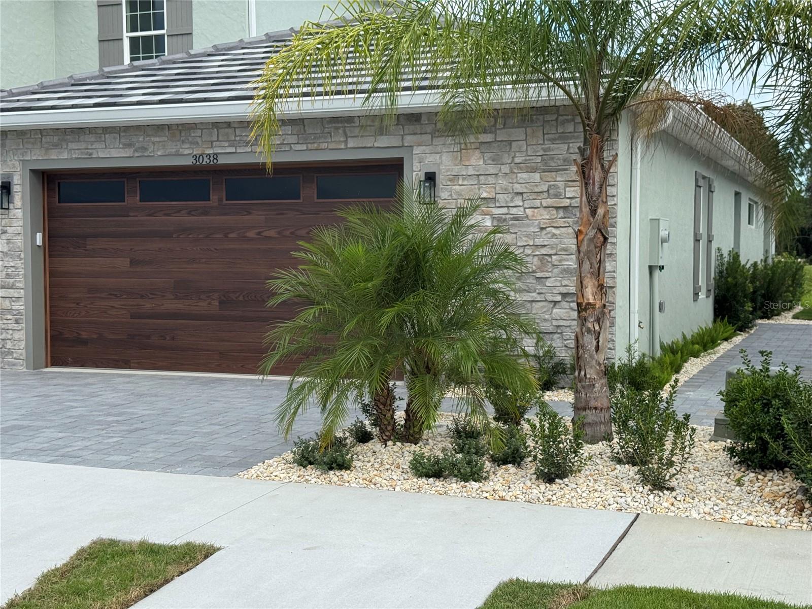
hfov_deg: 39.7
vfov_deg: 30.3
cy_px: 304
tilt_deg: -3.5
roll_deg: +0.2
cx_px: 406
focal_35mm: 48
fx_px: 1126
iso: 64
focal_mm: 6.76
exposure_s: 1/1597
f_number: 1.78
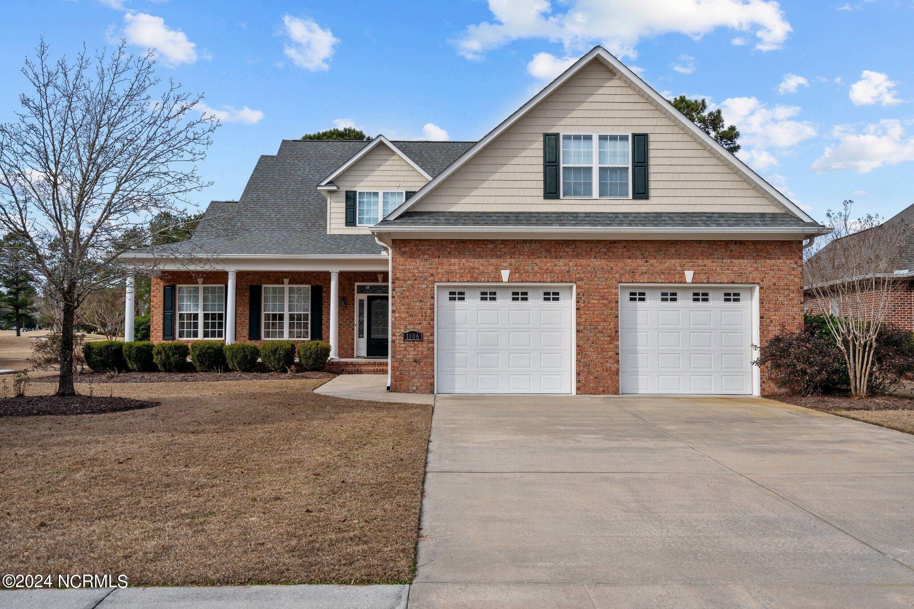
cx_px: 457
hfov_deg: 67.4
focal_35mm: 27
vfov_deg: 47.9
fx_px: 685
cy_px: 304
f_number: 4
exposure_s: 1/800
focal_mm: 27
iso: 100
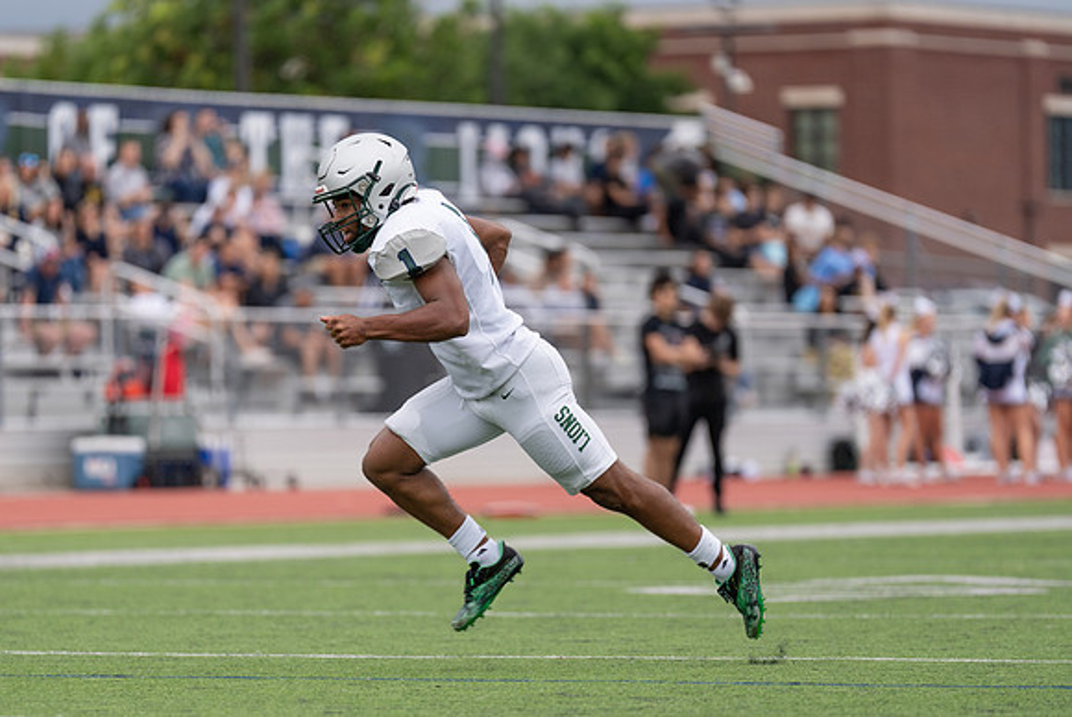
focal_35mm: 262
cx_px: 457
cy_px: 421
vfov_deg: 5.3
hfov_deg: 7.9
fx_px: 7809
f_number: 2.8
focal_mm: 200
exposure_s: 1/1250
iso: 250
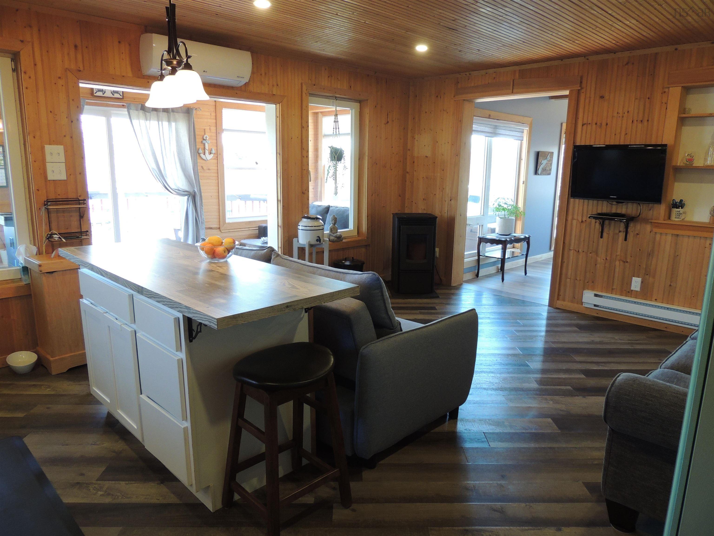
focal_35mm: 24
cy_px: 268
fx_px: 495
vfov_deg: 56.8
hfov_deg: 71.6
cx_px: 357
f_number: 3
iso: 220
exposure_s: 1/30
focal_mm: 4.3
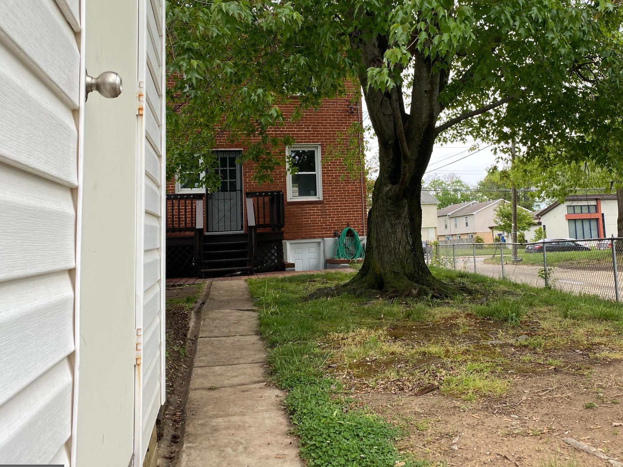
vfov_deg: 46.8
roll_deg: +2.1
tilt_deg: +5.1
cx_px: 336
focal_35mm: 30
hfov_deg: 59.9
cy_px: 224
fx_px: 540
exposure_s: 1/510
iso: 32
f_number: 1.8
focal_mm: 4.25
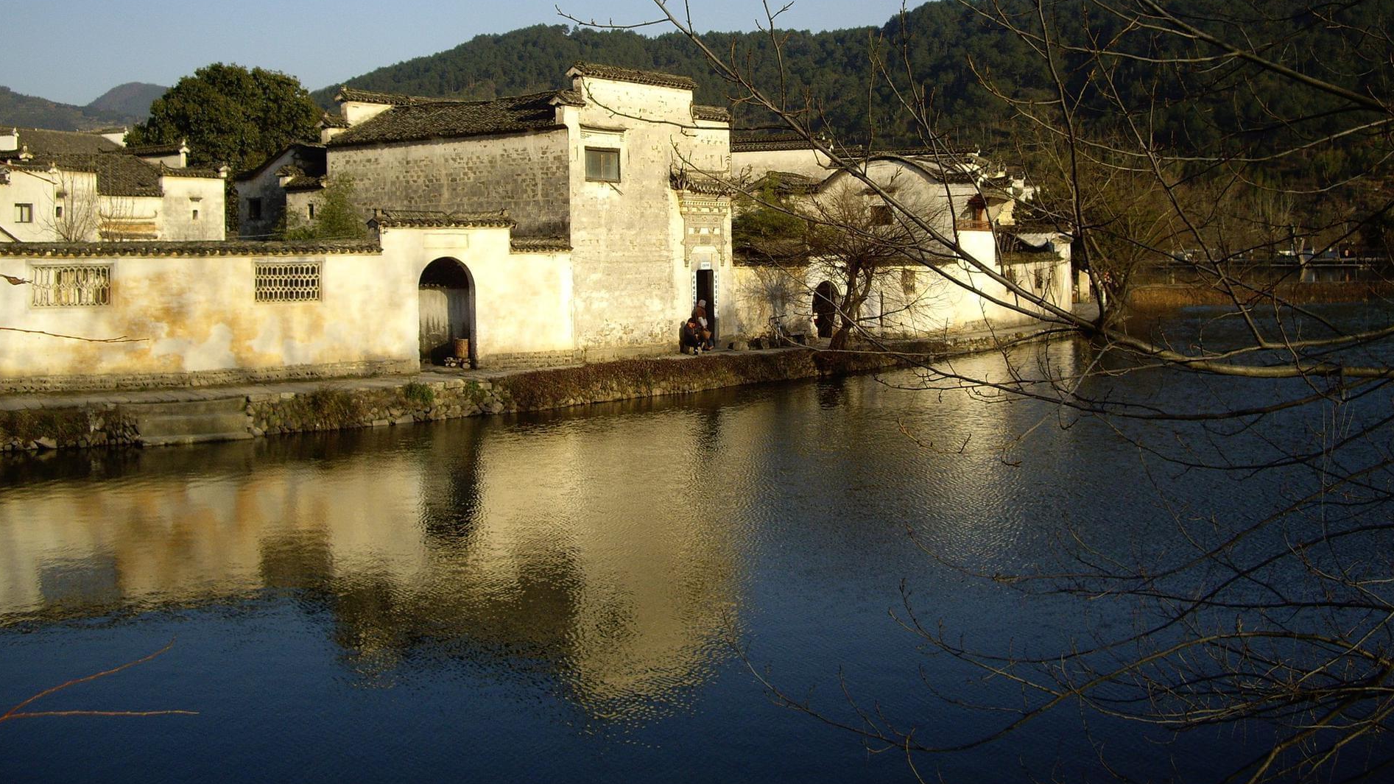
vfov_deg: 28.2
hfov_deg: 48.4
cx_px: 703
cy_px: 284
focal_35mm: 42
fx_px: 1553
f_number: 8
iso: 100
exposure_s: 1/200
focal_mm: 7.9
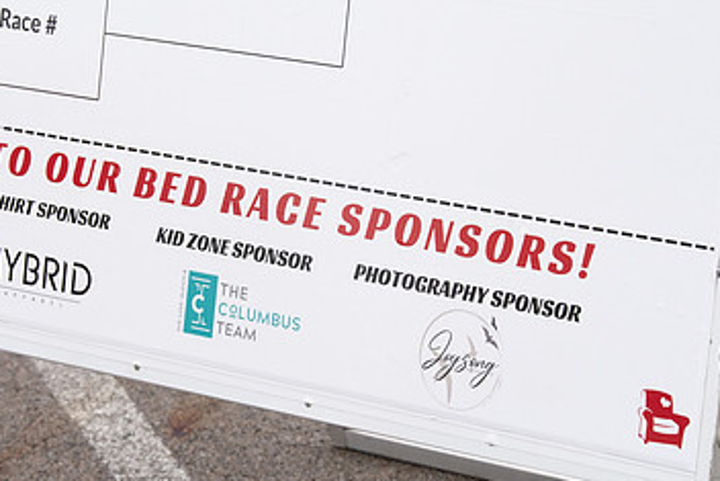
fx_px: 3821
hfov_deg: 10.8
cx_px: 235
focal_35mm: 191
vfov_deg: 7.2
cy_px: 281
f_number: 11
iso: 640
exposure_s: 1/250
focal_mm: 116
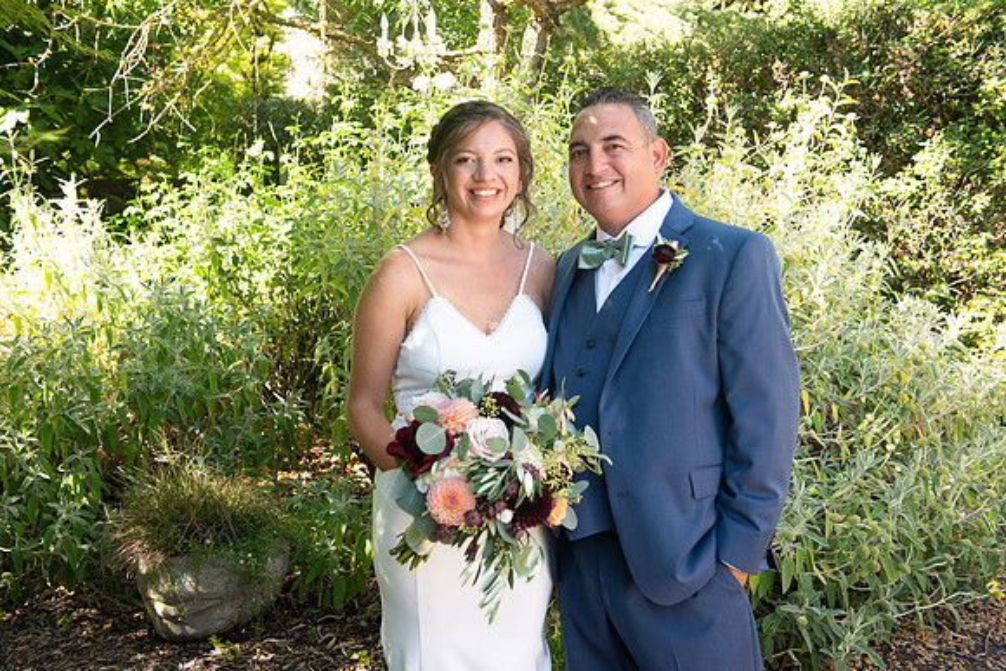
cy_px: 336
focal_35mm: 42
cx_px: 503
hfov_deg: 46.4
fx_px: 1174
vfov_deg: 31.9
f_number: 4.5
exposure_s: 1/400
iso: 640
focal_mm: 42
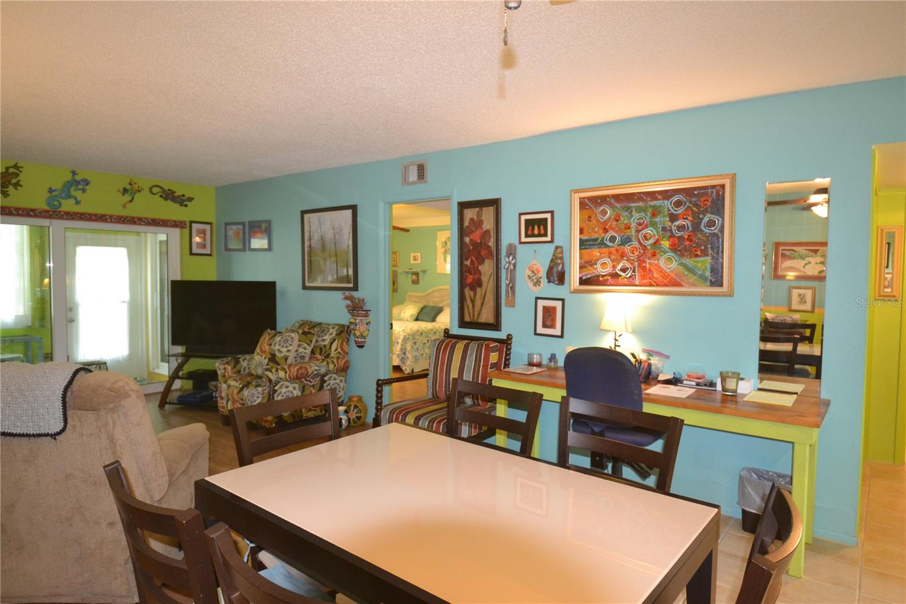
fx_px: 528
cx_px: 453
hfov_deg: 81.2
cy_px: 302
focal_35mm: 21
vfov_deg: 59.5
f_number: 4
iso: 2200
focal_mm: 14
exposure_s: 1/60
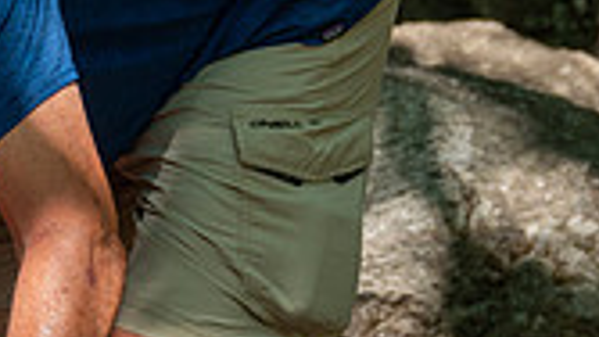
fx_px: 4686
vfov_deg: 4.1
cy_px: 454
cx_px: -301
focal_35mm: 295
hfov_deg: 7.2
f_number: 3.5
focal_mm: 29.69
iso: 200
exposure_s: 1/200
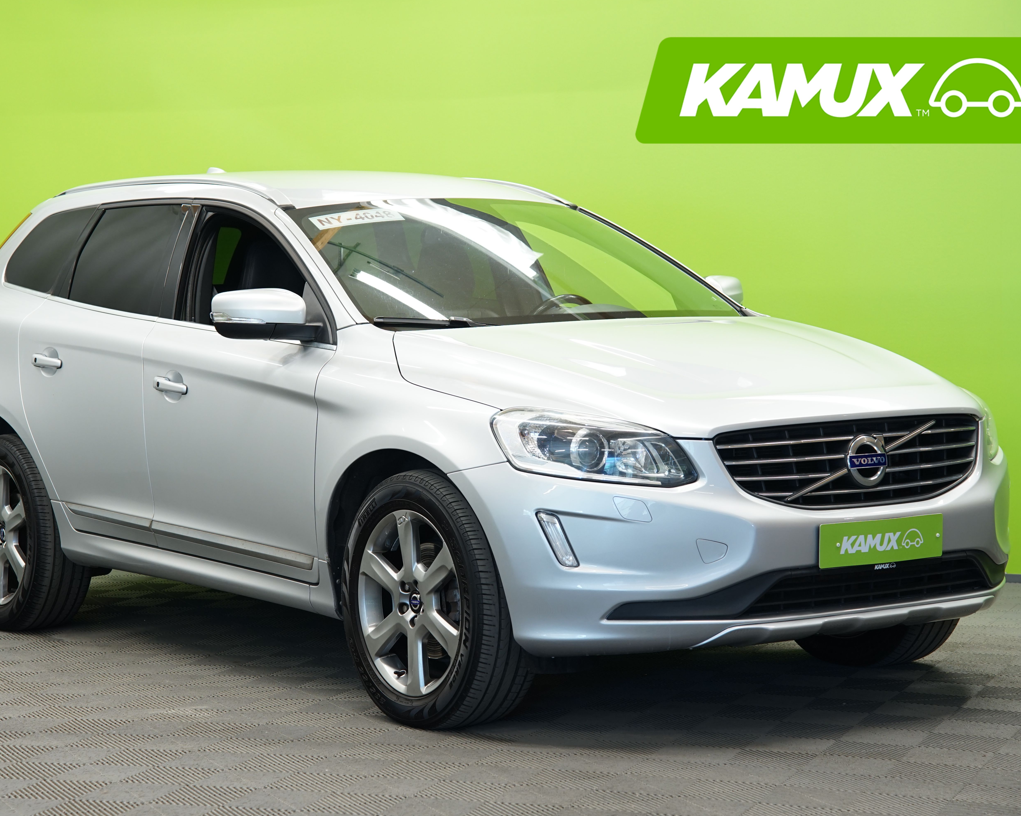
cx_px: 480
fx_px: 2478
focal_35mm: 82
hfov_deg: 23.3
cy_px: 410
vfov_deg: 18.7
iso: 500
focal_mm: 72
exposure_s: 1/20
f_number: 5
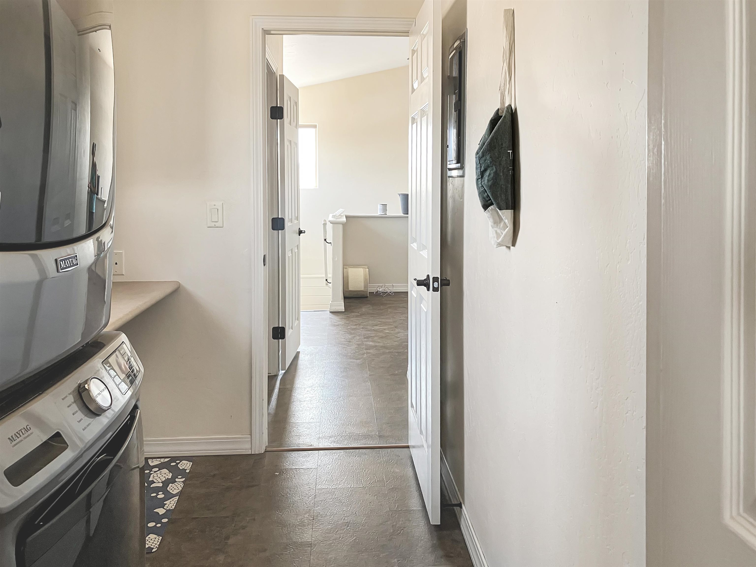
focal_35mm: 28
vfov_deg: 49.7
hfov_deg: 63.4
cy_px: 284
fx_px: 612
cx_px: 378
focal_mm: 3.99
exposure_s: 1/73
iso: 80
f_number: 1.8
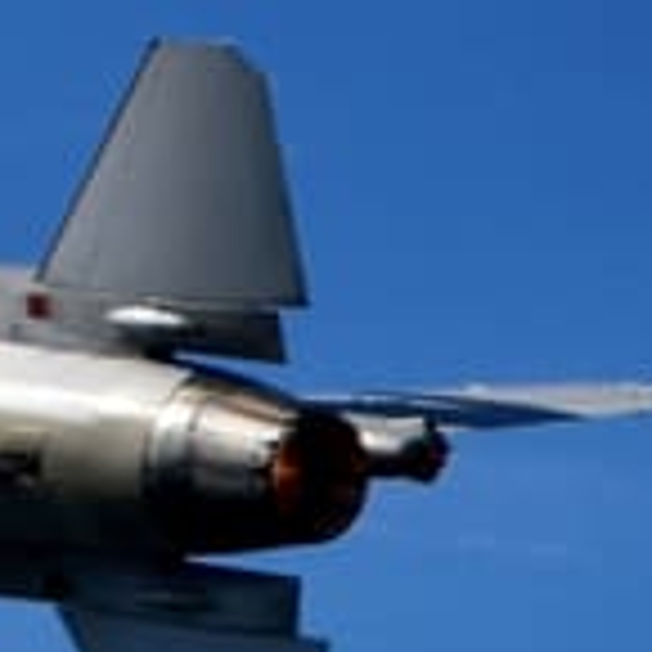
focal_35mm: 591
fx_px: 12591
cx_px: -225
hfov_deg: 3.0
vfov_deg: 3.0
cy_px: 384
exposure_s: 1/800
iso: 200
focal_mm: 105
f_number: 7.1
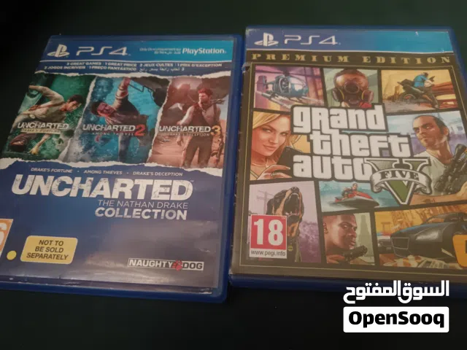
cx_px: 234
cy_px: 175
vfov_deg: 51.4
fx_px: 364
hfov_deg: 65.3
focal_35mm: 27
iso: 1796
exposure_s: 1/25
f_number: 1.9
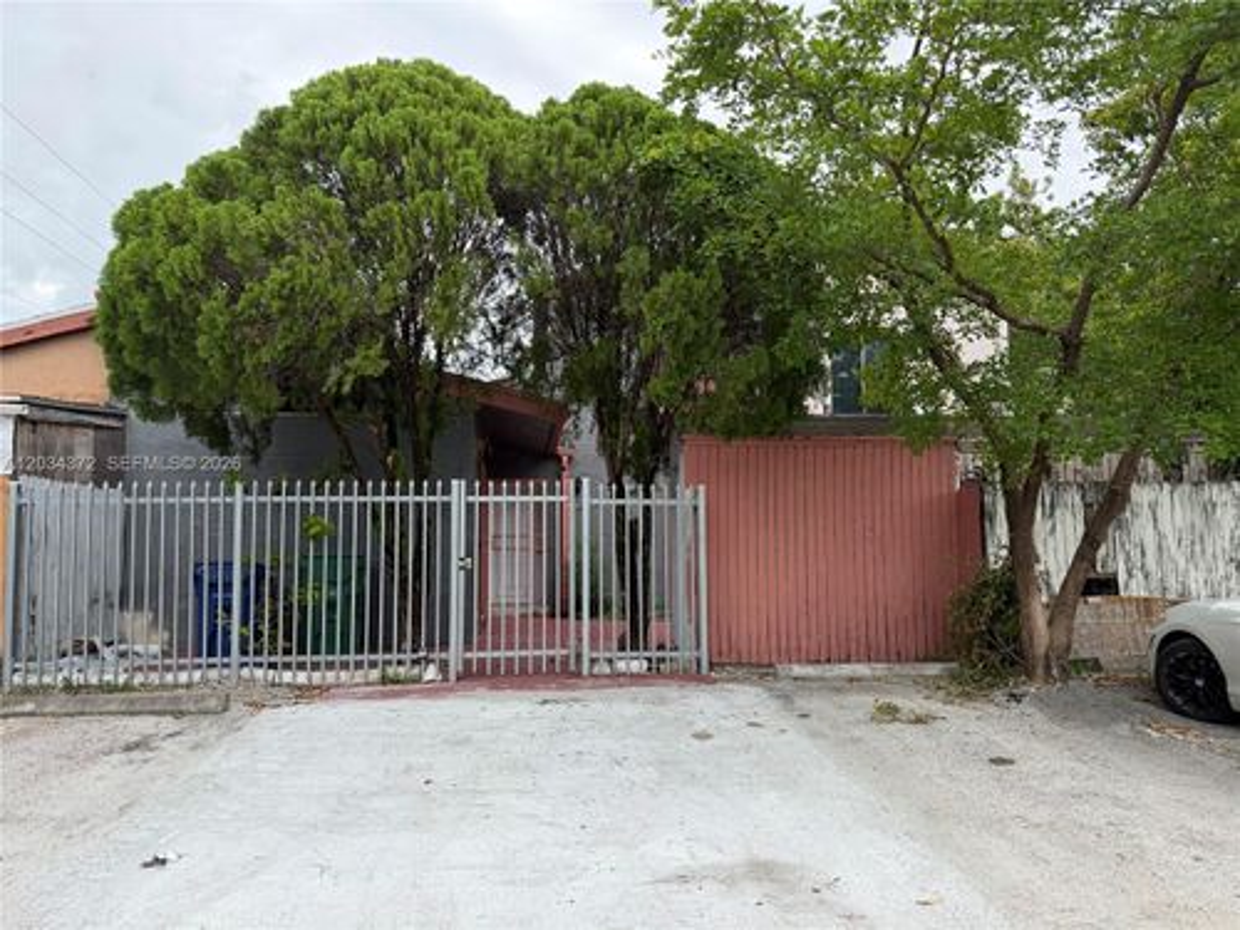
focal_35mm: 24
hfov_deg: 71.6
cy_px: 465
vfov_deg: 56.8
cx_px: 620
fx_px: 860
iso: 100
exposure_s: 1/1653
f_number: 1.78
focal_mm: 6.76
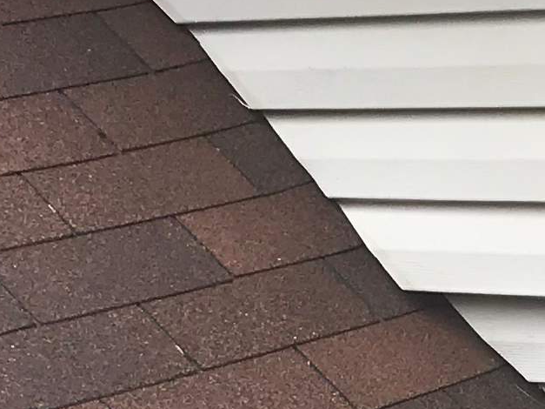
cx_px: 712
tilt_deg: -15.4
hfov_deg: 10.7
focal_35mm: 180
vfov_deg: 8.0
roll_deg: +4.7
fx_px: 2833
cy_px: 692
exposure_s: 1/443
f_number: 1.8
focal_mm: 3.99
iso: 20
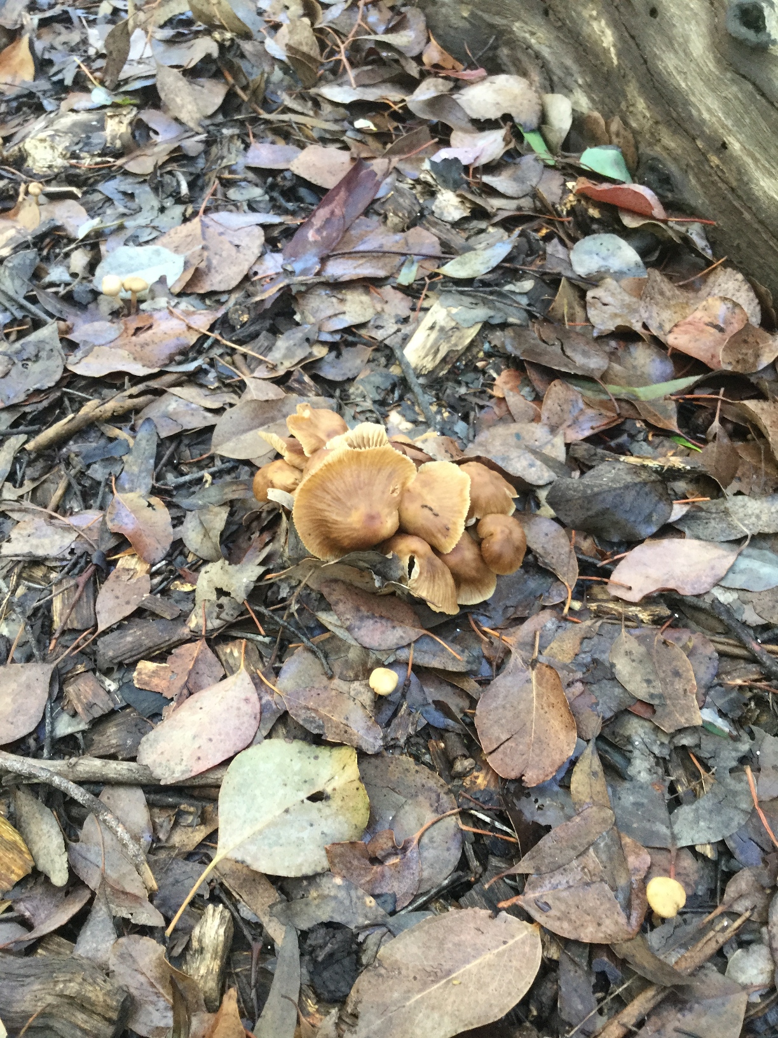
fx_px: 929
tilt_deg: -49.9
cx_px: 389
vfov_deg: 58.4
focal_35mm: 31
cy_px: 519
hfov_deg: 45.4
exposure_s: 1/33
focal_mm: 3.3
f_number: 2.4
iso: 100
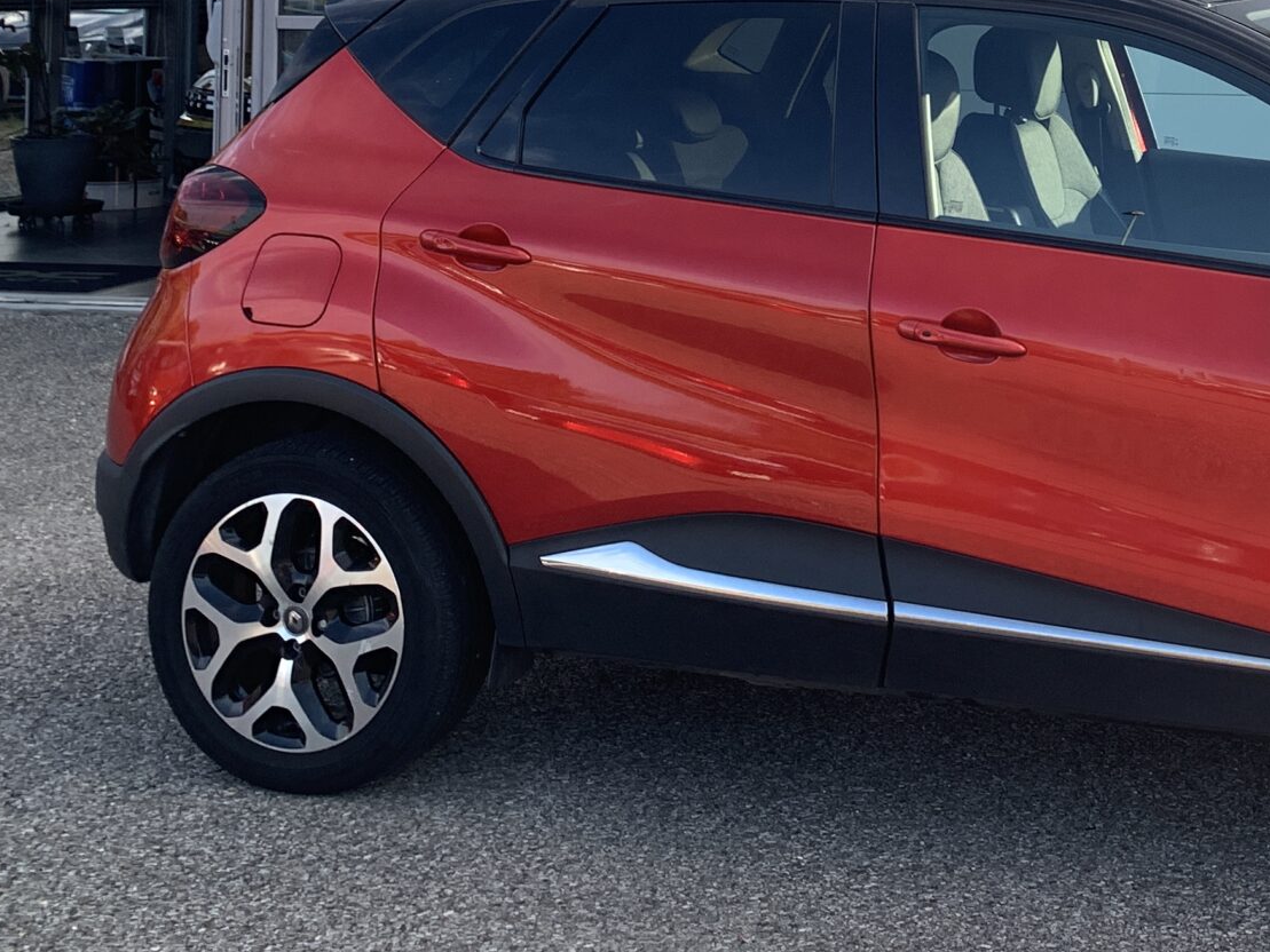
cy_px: -55
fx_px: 2202
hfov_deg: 30.5
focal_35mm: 60
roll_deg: -1.4
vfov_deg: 23.2
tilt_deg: +1.6
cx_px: 1182
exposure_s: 1/474
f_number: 1.8
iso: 25
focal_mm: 4.25
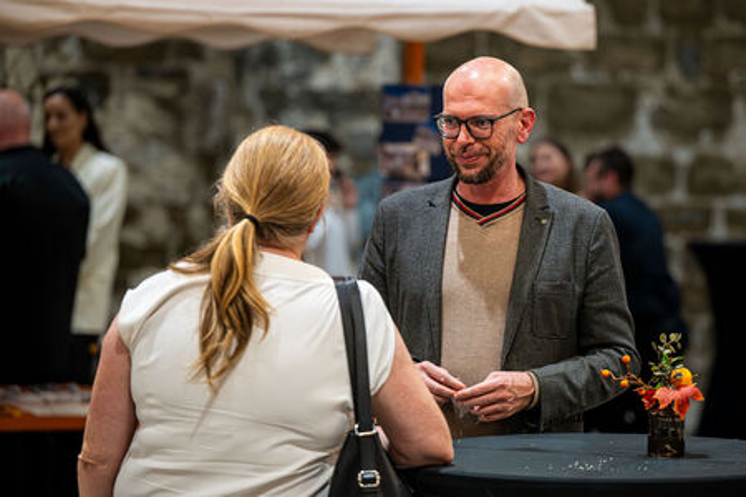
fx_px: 2933
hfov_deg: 14.5
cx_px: 440
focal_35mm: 142
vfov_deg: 9.7
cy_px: 228
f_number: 2.8
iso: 4000
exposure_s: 1/250
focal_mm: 120
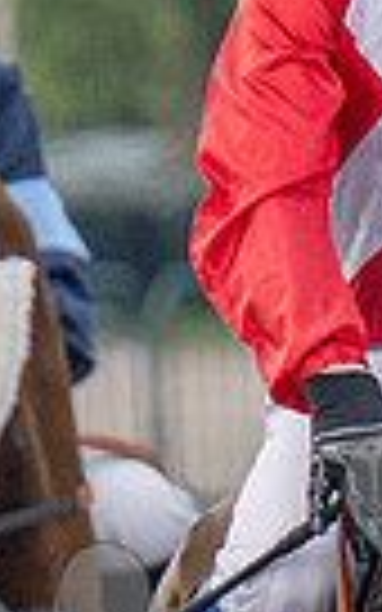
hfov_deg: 0.6
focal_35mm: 2184
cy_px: 530
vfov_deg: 1.0
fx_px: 36379
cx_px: 1231
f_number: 4
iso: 400
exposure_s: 1/1000
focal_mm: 170
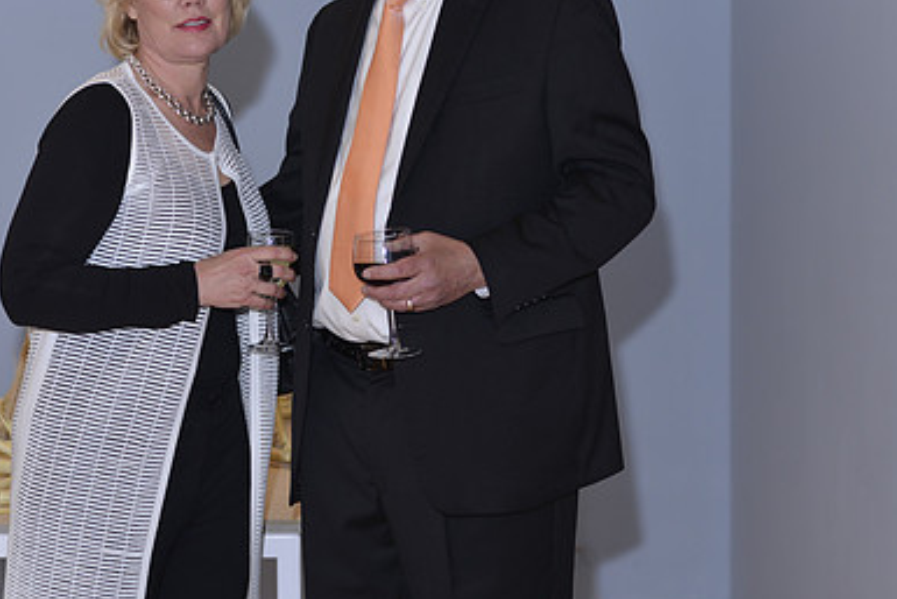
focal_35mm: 128
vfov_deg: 10.7
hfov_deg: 15.9
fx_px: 3190
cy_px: 169
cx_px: 245
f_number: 3.2
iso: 320
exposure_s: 1/125
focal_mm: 85
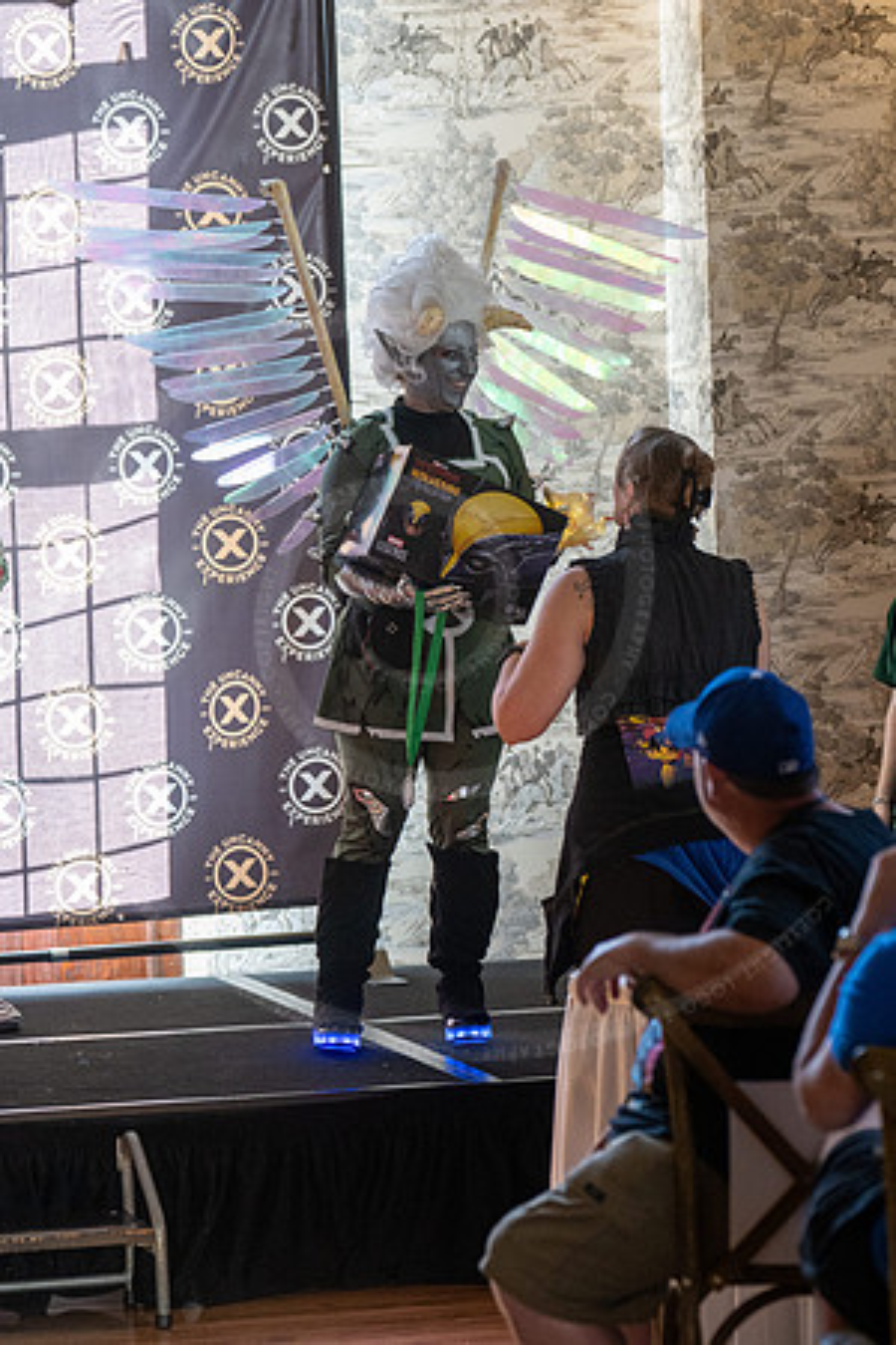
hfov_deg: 10.3
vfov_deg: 15.4
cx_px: 448
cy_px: 672
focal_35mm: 133
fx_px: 4965
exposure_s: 1/400
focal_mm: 89
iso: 1250
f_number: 2.8
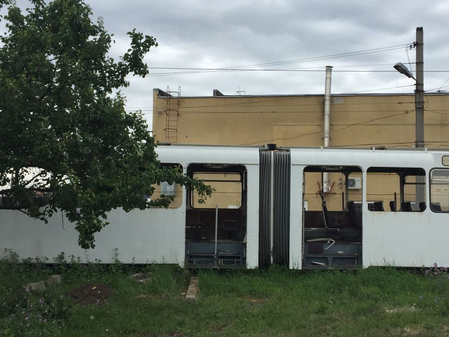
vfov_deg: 30.9
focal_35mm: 47
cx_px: 258
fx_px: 610
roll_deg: -0.6
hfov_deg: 40.3
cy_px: 166
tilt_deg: +5.2
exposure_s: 1/618
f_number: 2.2
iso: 32
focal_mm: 4.15
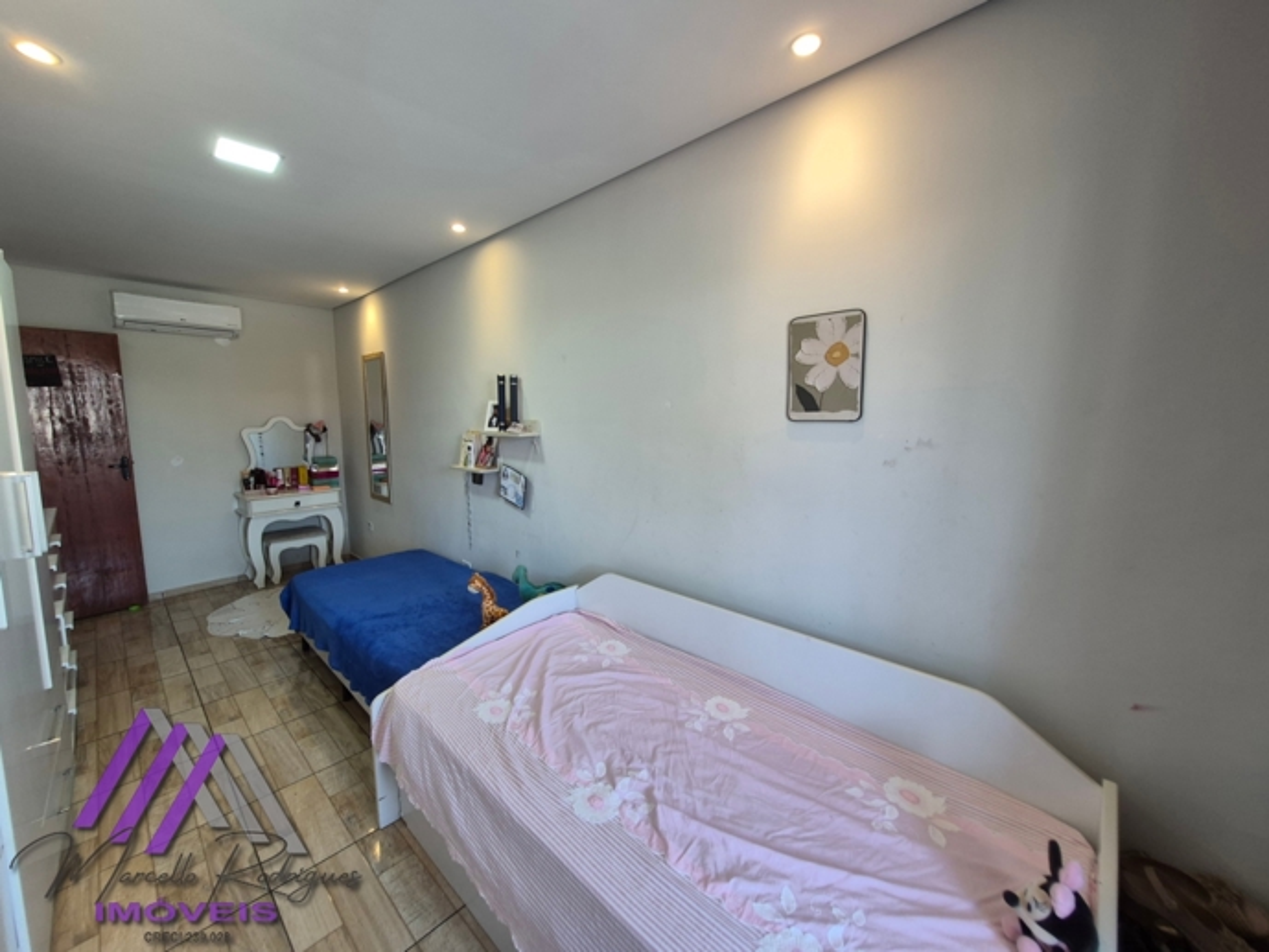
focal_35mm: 13
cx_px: 634
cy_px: 476
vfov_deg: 89.9
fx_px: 477
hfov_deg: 106.2
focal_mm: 1.74
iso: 100
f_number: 2.2
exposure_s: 1/60
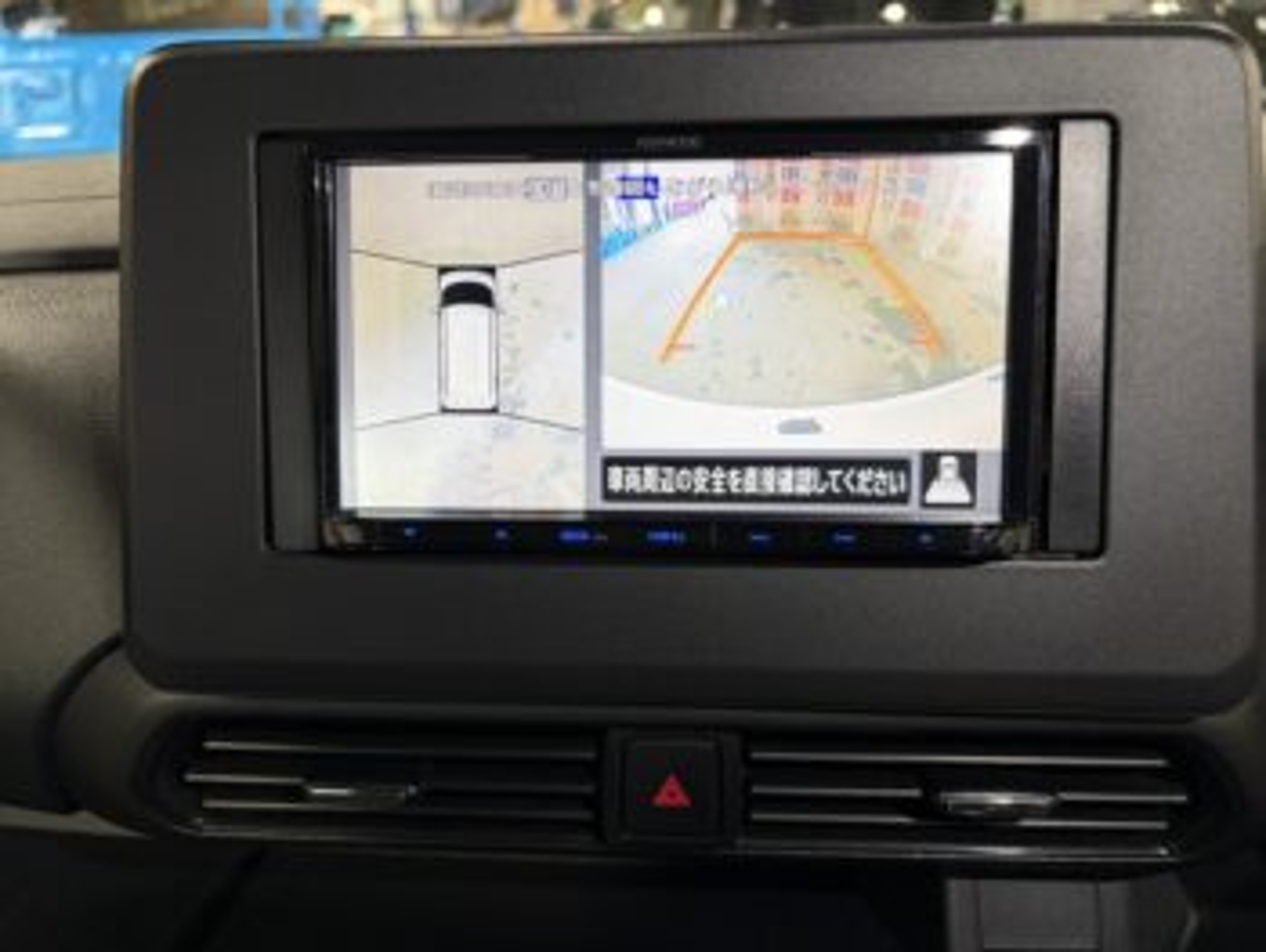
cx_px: 633
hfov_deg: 67.3
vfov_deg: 53.1
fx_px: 952
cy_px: 476
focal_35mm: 26
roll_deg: +2.0
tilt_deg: -24.5
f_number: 1.6
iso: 160
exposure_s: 1/55
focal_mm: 5.96
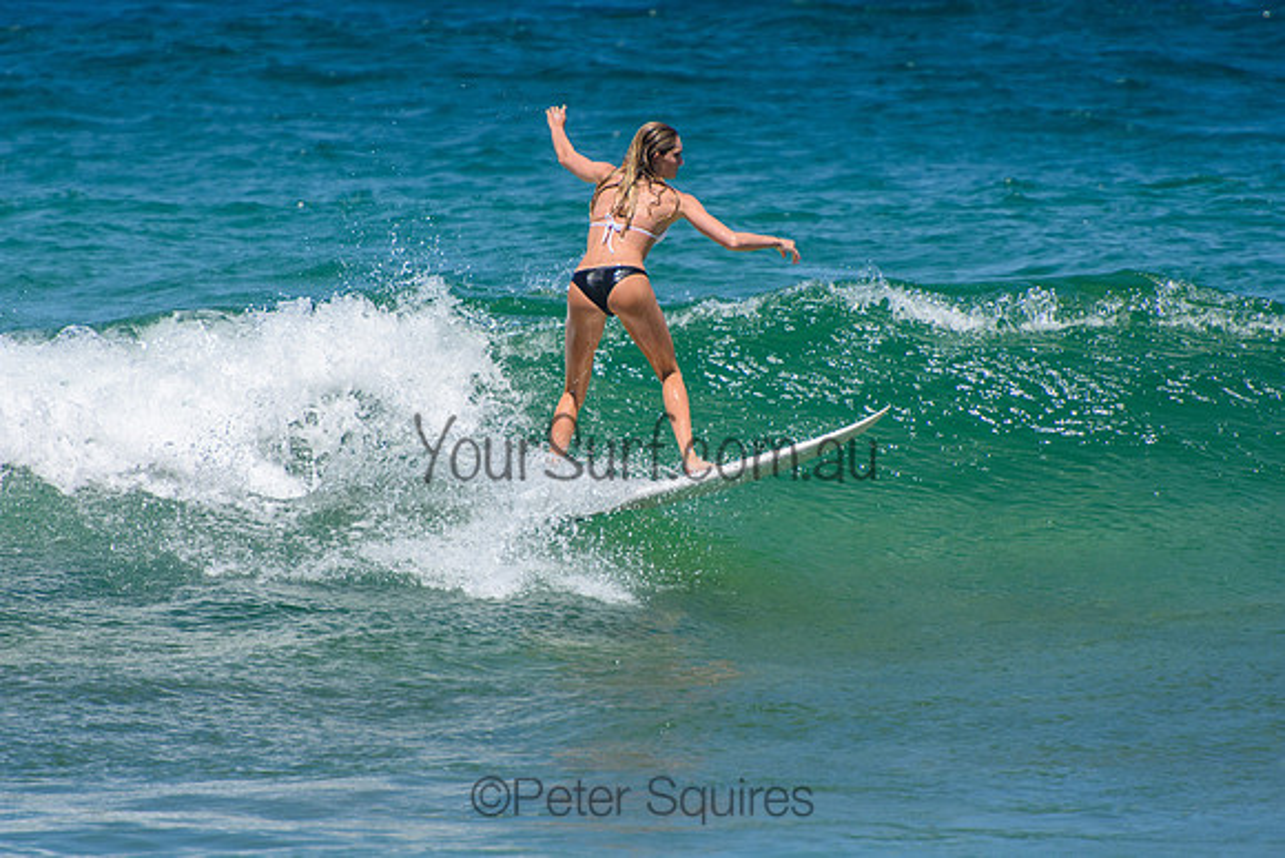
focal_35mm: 600
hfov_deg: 3.4
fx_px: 21421
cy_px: 429
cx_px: 642
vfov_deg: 2.3
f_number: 5.6
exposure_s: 1/2000
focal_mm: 400
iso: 320
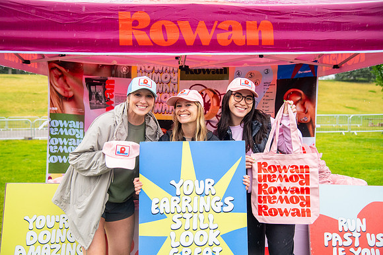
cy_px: 127
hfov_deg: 47.6
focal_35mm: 41
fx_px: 435
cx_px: 189
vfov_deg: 32.7
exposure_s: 1/640
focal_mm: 40
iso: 2000
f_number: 4
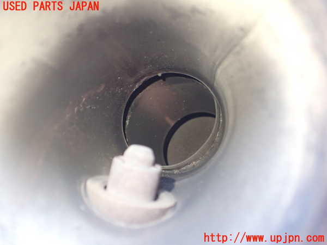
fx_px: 283
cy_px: 122
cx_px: 164
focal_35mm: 30
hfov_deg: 60.0
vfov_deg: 46.8
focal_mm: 5.4
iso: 800
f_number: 2.3
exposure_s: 1/60
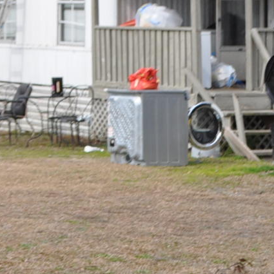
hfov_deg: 10.2
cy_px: -57
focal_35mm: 154
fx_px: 1379
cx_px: -323
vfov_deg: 11.1
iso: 200
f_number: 7.1
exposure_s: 1/200
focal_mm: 24
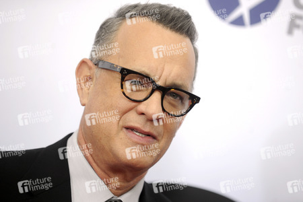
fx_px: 1683
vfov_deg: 6.9
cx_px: 152
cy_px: 101
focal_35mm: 200
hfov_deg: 10.3
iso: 1600
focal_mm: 200
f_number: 4
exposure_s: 1/640
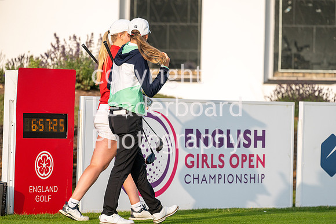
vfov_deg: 4.6
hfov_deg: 6.9
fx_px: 2801
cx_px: 168
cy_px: 112
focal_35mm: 300
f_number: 5.6
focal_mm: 300
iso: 400
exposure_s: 1/2000
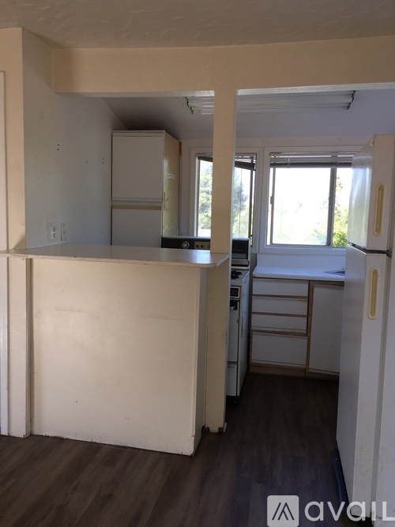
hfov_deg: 48.2
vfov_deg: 61.7
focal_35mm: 29
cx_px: 198
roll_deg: -0.4
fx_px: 441
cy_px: 264
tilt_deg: -4.6
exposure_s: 1/144
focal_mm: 4.15
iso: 32
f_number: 2.2
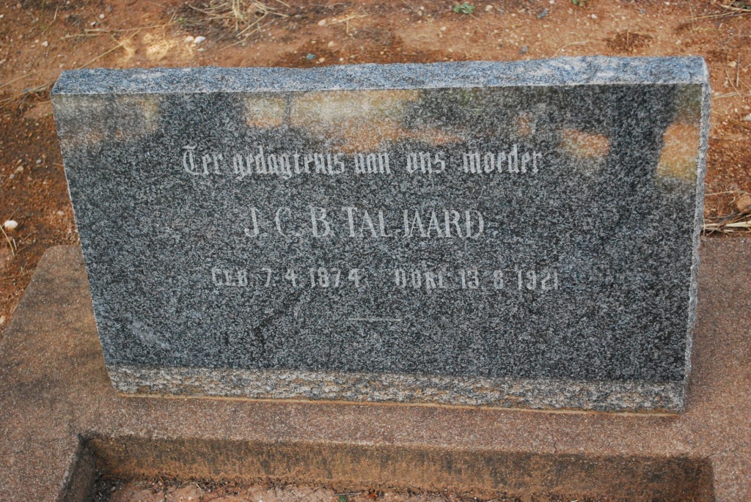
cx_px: 376
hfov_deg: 37.8
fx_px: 1096
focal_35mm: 52
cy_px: 251
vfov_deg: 25.8
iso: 1600
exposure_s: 1/800
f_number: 5.3
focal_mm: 35
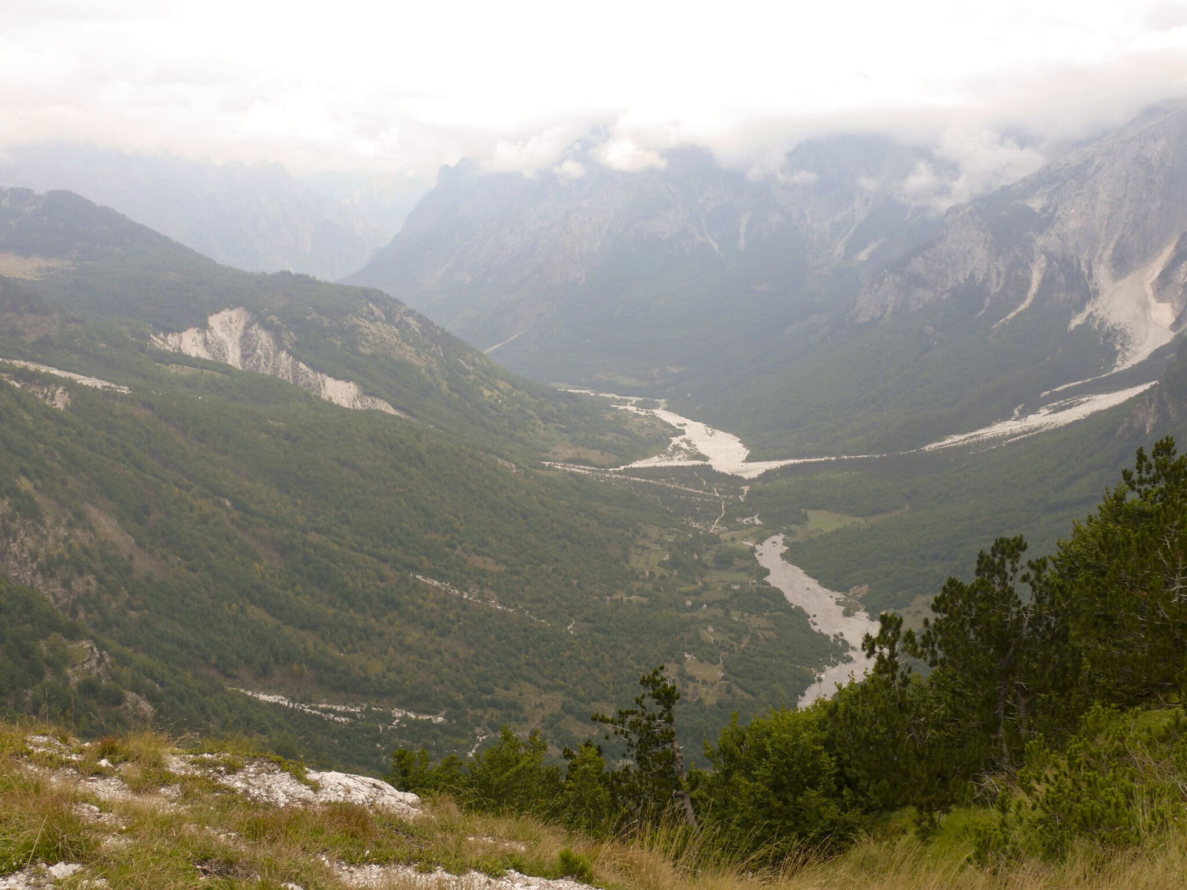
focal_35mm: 35
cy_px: 445
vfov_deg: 40.7
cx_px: 594
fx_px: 1200
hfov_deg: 52.6
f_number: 5.6
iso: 100
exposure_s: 1/200
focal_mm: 7.4
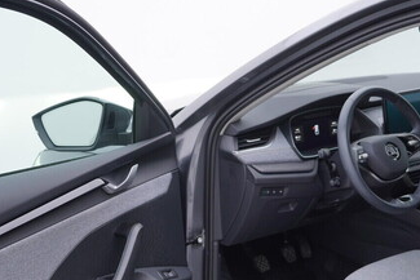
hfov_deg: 32.9
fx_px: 712
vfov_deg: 22.2
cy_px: 188
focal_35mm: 61
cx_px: 220
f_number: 3.2
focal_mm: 24
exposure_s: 1/50
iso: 125
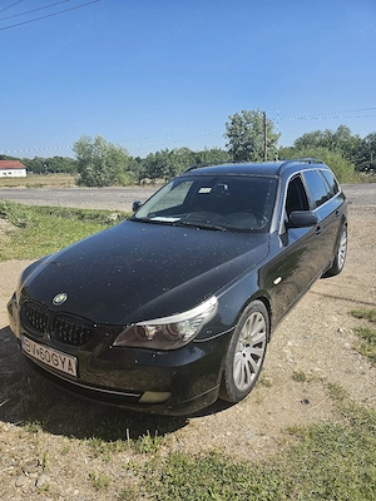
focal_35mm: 23
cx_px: 188
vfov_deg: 73.9
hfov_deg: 58.9
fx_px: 333
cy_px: 250
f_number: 1.7
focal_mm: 6.3
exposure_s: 1/2000
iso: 40
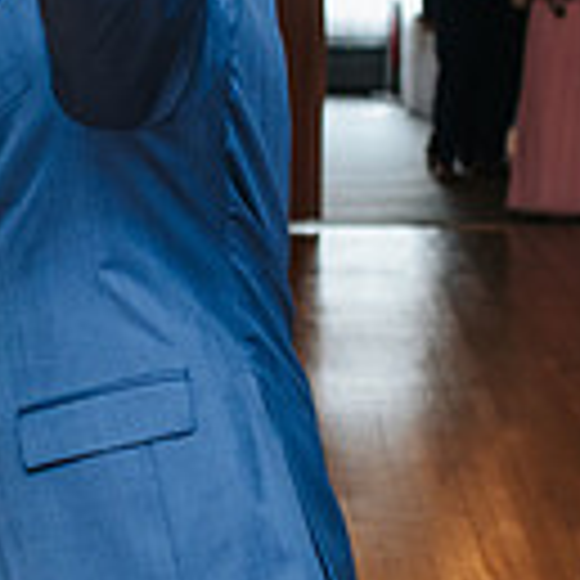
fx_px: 2957
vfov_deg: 11.2
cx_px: 54
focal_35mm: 156
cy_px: 238
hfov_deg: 11.1
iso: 1000
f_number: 3.2
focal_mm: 35
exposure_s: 1/200
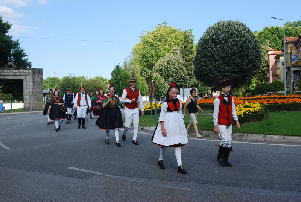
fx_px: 352
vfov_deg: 32.0
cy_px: 101
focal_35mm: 42
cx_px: 150
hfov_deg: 46.3
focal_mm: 28
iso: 100
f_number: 6.3
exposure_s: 1/160
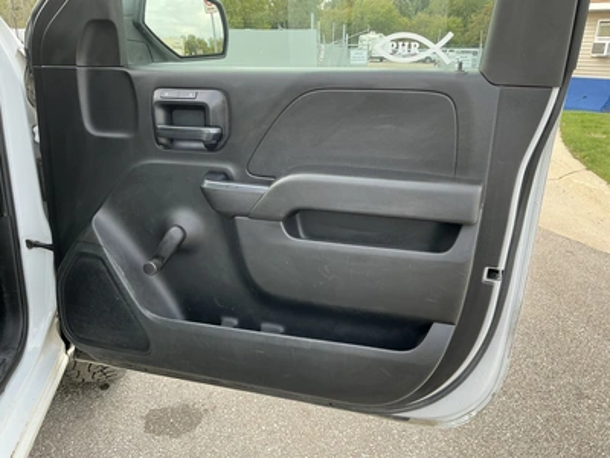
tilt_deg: -18.8
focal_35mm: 28
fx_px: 493
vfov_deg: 49.7
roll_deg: -0.9
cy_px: 229
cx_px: 305
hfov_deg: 63.4
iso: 20
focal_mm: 3
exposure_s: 1/128
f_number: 1.8
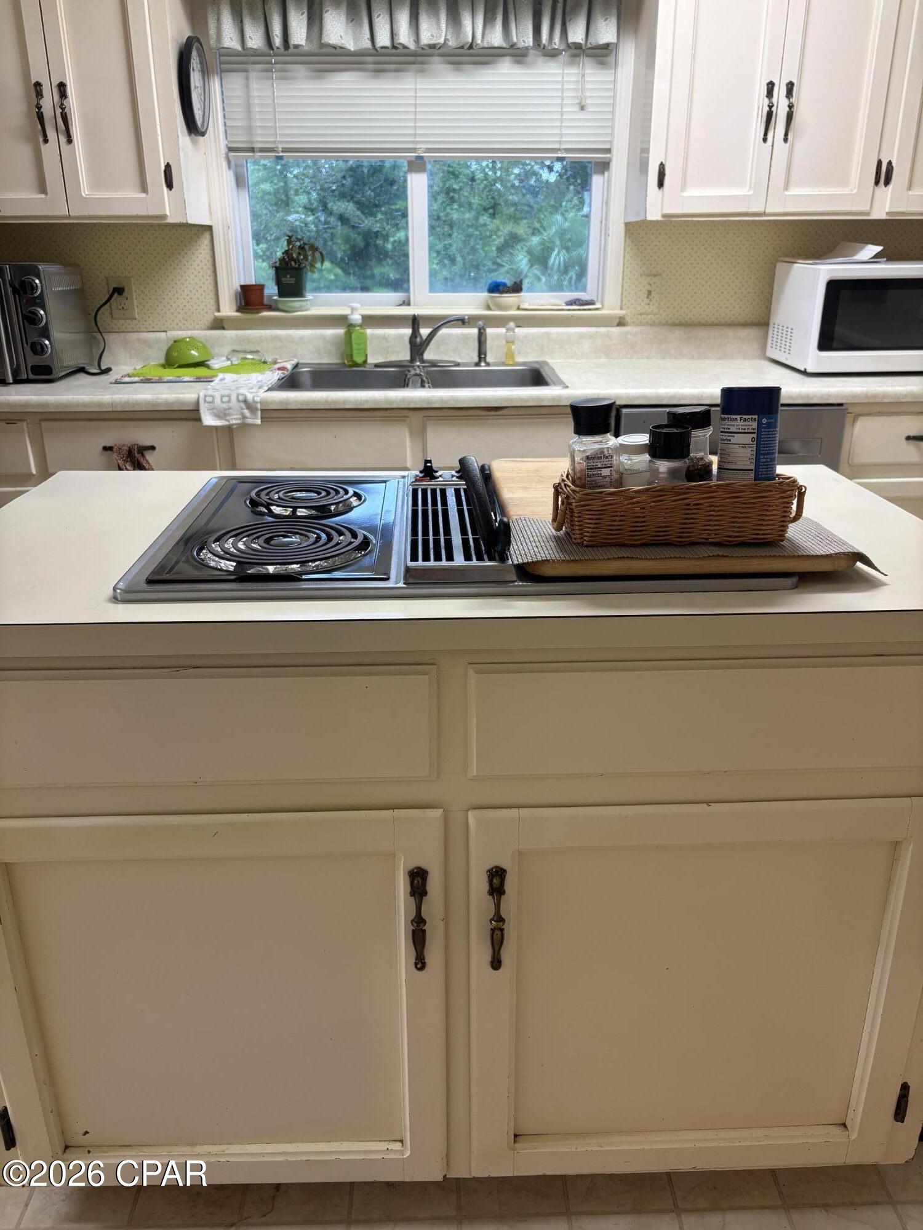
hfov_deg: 53.1
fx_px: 924
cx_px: 462
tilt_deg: -20.2
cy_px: 615
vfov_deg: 67.3
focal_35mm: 26
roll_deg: -0.5
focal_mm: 5.96
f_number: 1.6
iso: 125
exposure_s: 1/120
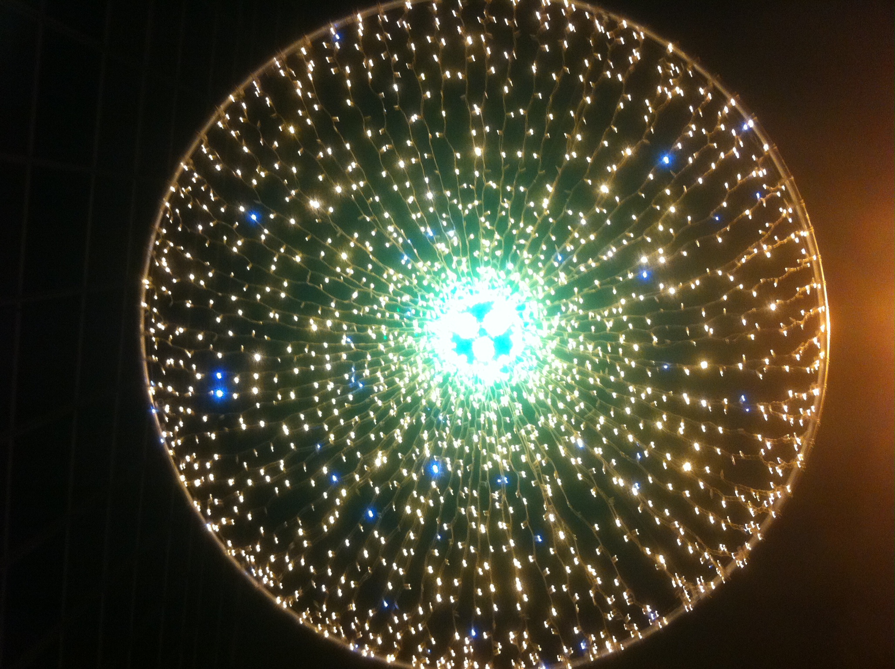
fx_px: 904
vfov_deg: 40.6
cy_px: 334
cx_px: 448
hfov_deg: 52.7
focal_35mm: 35
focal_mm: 3.85
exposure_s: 1/15
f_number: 2.8
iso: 200
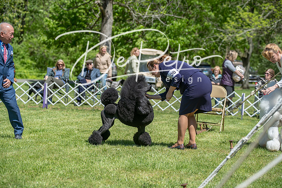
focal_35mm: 90
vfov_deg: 15.2
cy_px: 94
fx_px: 705
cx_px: 141
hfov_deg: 22.6
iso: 160
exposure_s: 1/1000
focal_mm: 90
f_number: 4
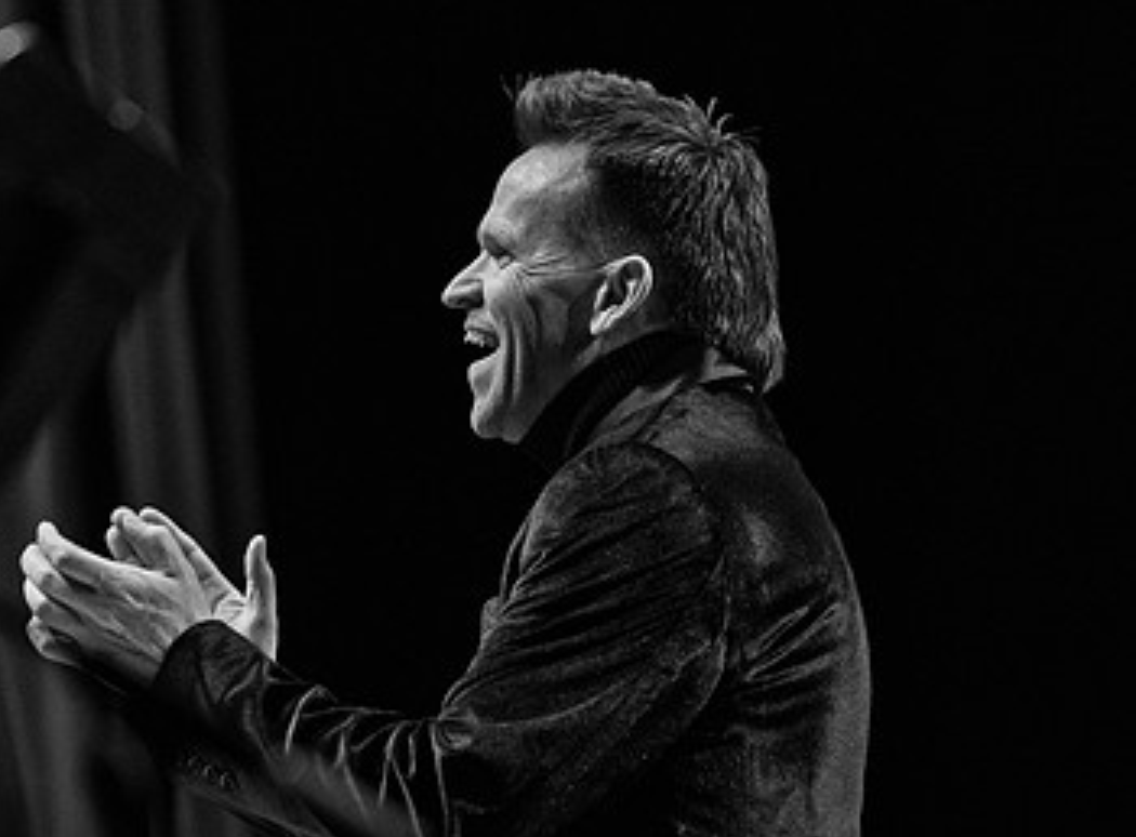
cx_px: 369
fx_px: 11611
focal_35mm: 356
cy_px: 600
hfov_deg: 5.6
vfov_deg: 4.1
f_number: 2.8
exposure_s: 1/400
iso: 6400
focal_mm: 200
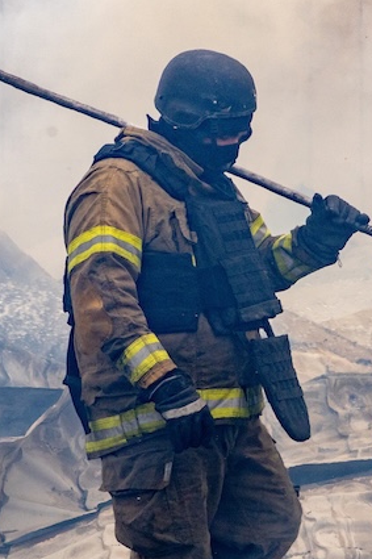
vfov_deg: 13.7
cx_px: 126
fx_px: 2327
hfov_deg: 9.1
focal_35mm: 150
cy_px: 319
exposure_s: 1/640
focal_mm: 65
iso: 1250
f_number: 10
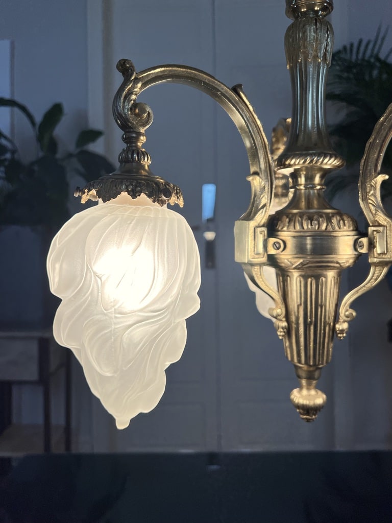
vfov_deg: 67.3
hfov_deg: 53.1
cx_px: 196
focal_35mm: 26
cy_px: 262
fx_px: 393
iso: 40
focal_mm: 5.7
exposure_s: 1/192
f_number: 1.5
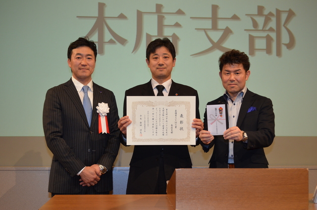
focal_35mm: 54
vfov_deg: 24.9
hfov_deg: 37.0
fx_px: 474
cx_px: 158
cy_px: 105
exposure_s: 1/80
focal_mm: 36
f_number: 7.1
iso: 800
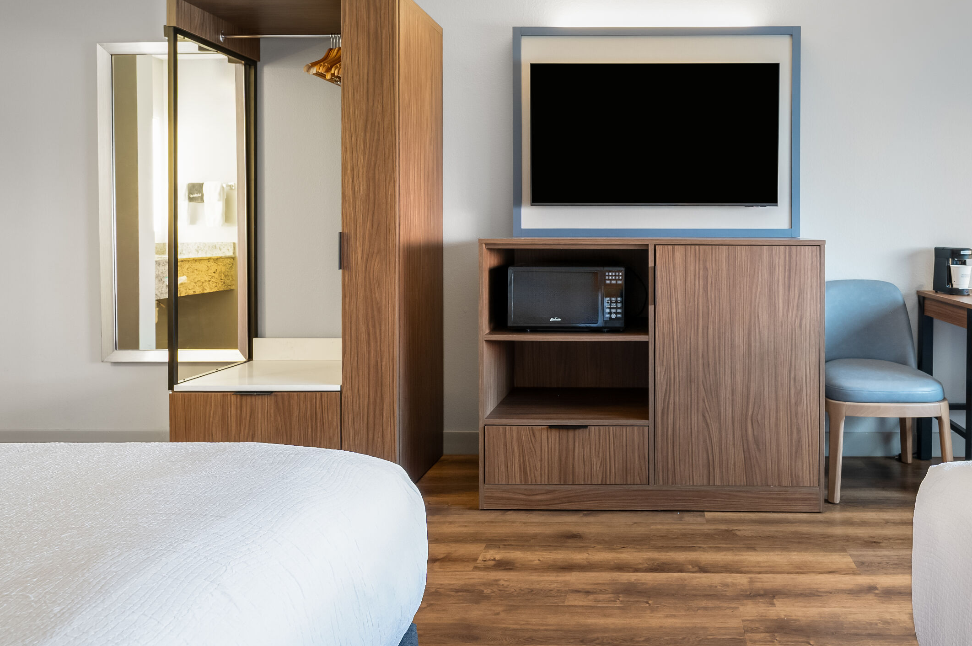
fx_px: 666
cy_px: 239
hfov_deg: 70.1
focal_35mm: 25
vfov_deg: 51.2
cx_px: 650
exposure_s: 1.3
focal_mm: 17.5
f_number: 8
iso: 500
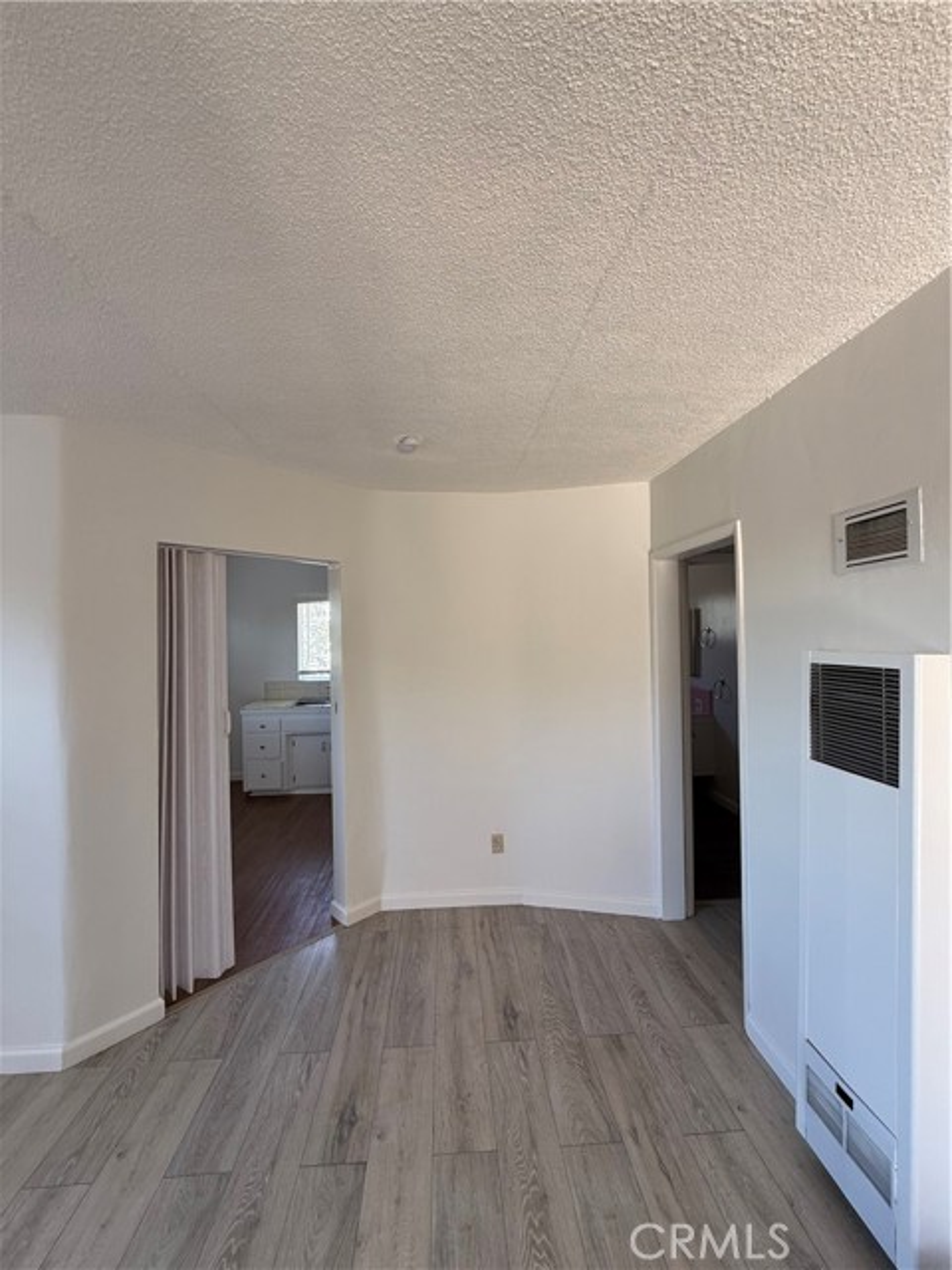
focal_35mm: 14
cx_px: 476
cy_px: 635
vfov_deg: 102.1
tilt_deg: +1.2
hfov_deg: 85.7
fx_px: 513
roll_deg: +0.3
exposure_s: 1/99
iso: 100
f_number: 2.2
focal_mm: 2.22
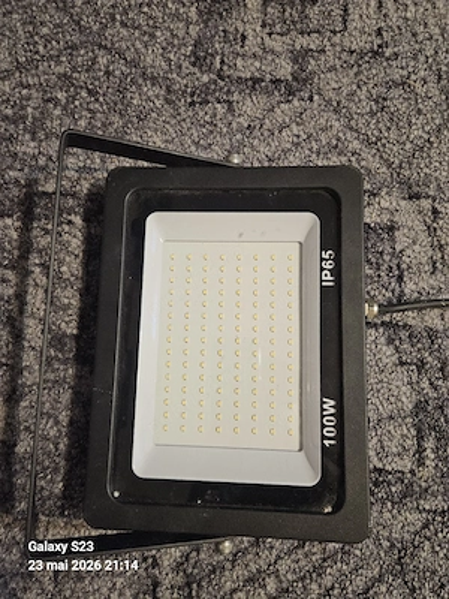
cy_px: 300
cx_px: 224
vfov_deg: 73.9
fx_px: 398
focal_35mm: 23
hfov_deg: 58.9
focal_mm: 5.4
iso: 800
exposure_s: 1/50.3
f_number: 1.8
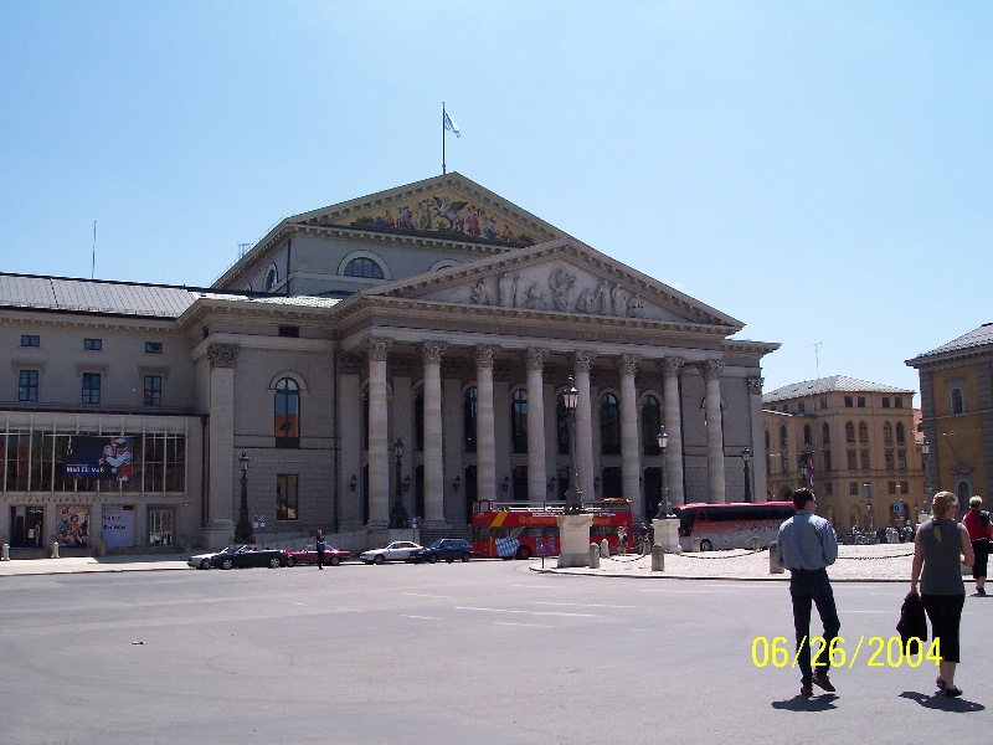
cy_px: 372
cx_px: 496
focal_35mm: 38
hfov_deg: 49.0
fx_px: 1090
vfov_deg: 37.7
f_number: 4.8
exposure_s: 1/700
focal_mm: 8
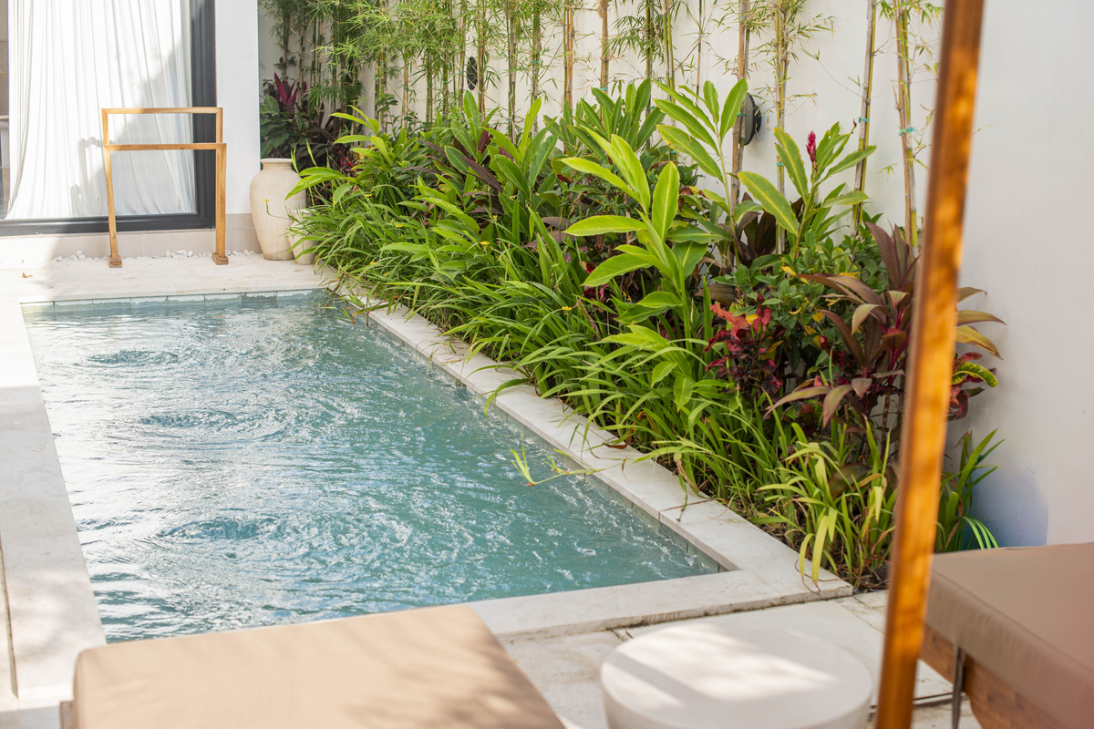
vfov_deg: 27.0
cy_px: 364
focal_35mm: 50
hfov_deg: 39.6
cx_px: 547
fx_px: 1519
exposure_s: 1/200
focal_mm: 50
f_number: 4.5
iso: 100
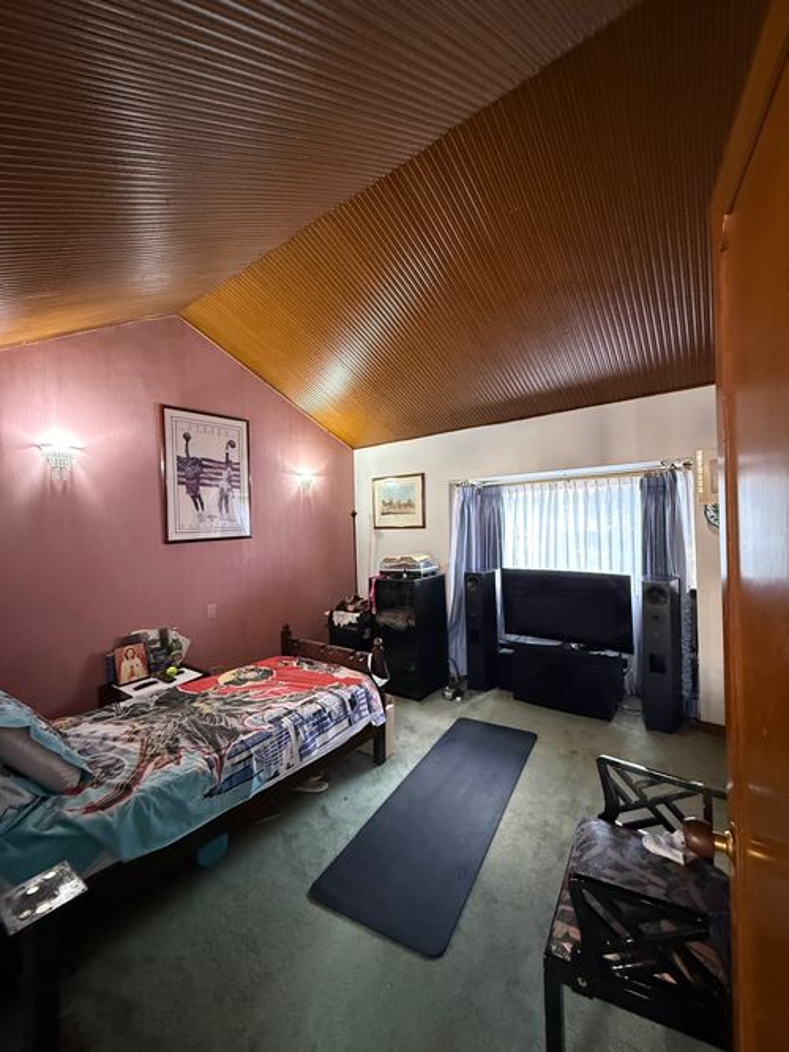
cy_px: 526
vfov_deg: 102.1
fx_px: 426
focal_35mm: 14
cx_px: 394
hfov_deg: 85.7
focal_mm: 2.22
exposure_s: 1/60
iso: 1000
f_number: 2.2
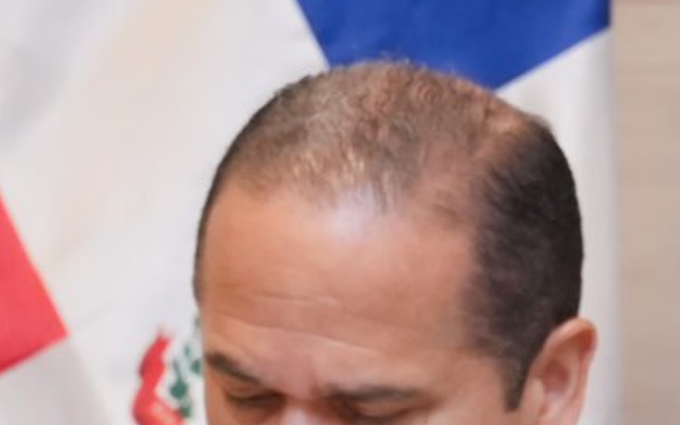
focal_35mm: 267
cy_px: 391
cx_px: 1339
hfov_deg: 7.6
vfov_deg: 4.9
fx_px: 4949
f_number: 4.5
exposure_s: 1/100
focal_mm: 44
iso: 1600
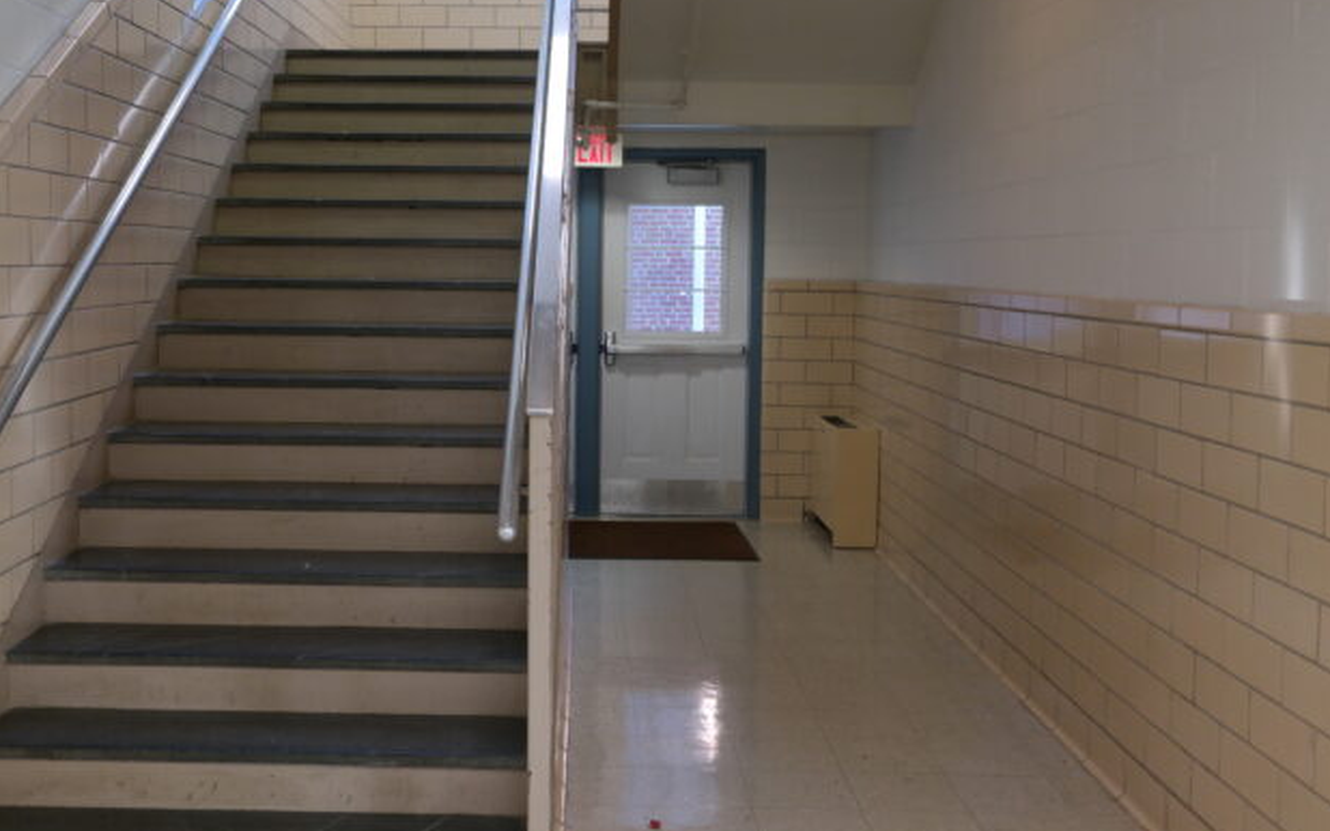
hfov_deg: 51.3
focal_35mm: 38
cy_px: 347
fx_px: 1377
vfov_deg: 33.5
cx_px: 547
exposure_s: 1/40
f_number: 3.5
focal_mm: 20
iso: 800
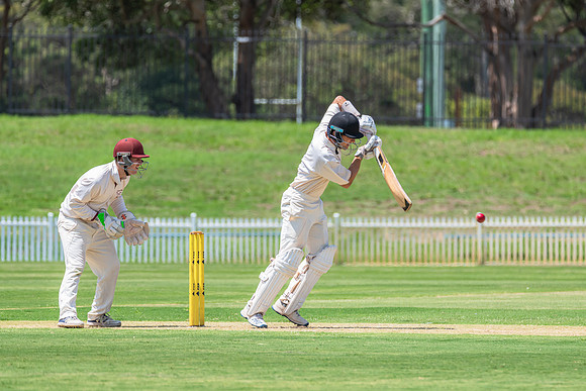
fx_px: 7473
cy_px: 228
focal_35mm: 459
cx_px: 347
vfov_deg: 3.0
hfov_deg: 4.5
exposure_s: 1/1000
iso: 400
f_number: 7.1
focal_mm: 380
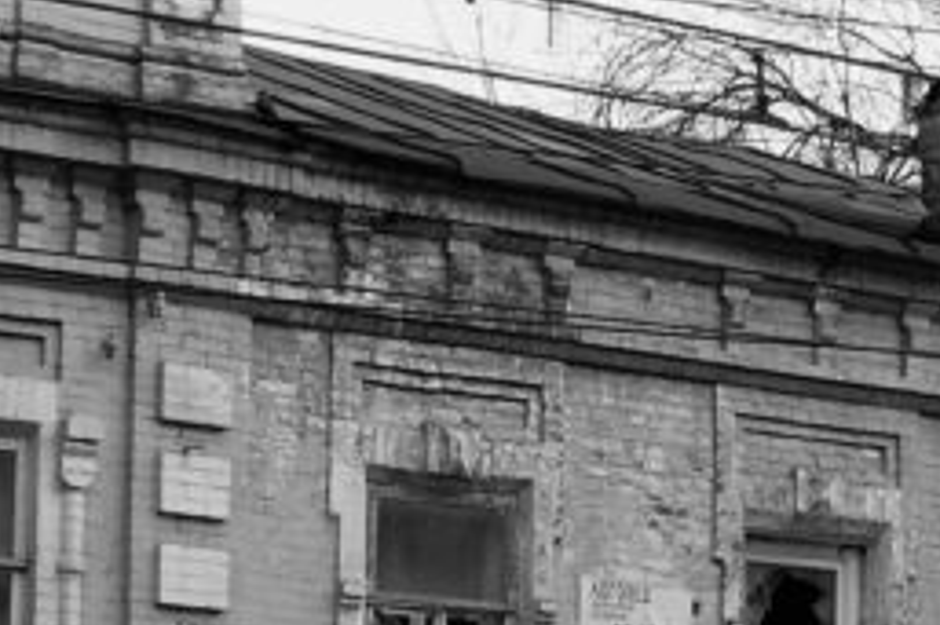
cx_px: 838
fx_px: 3001
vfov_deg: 11.8
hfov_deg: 17.6
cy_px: 545
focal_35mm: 115
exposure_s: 1/500
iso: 100
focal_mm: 7.9
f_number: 3.2
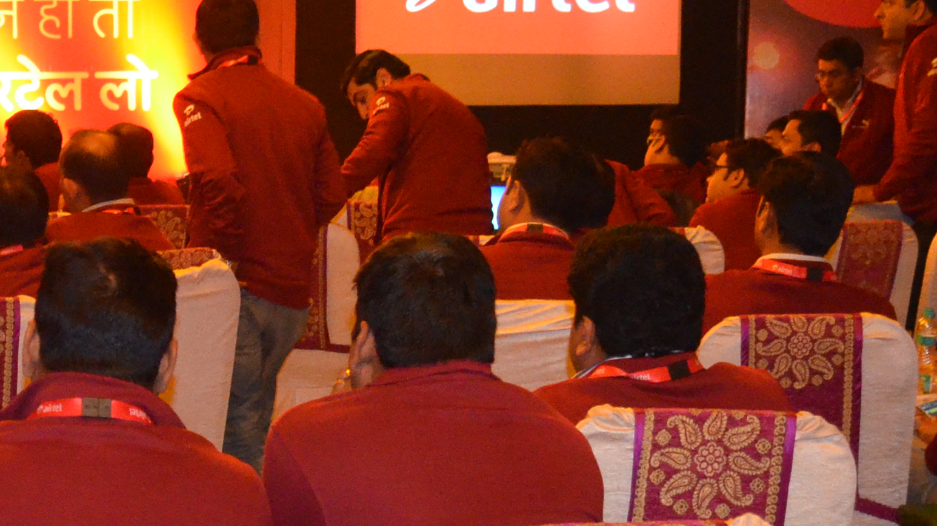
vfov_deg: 13.2
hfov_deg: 22.9
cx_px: 50
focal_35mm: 90
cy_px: 550
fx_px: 2236
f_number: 3.5
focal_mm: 18
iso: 2800
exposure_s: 1/60
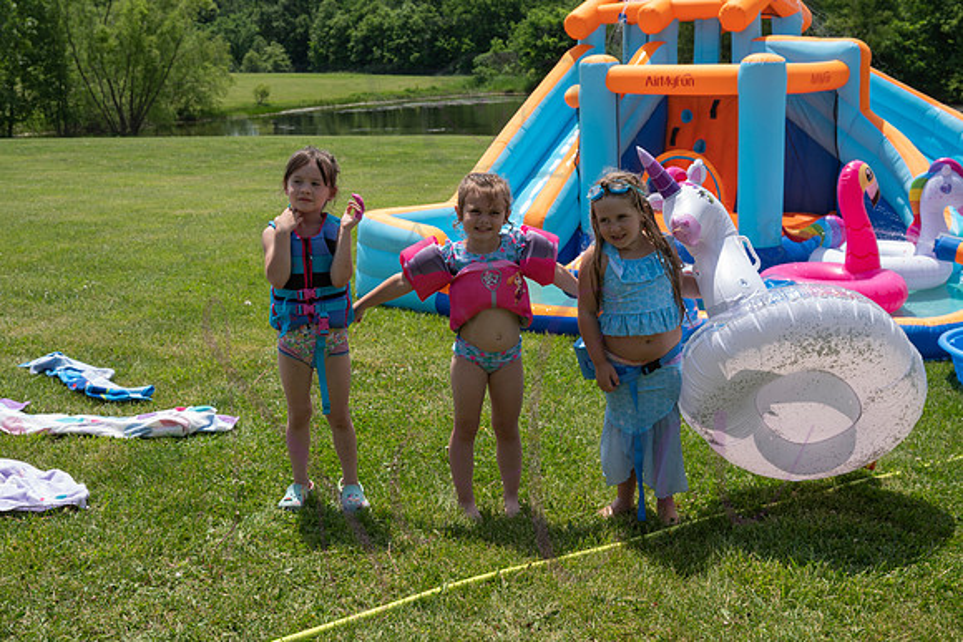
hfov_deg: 43.4
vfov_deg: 29.7
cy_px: 327
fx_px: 1210
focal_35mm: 45
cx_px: 491
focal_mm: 42
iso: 400
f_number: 10
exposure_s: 1/500
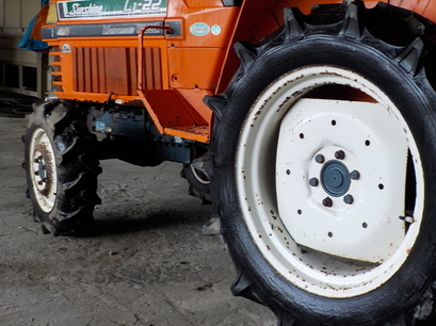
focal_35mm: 47
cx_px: 292
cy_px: 118
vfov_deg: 30.7
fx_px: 591
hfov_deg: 40.0
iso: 125
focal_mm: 4.1
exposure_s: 1/30
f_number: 3.3
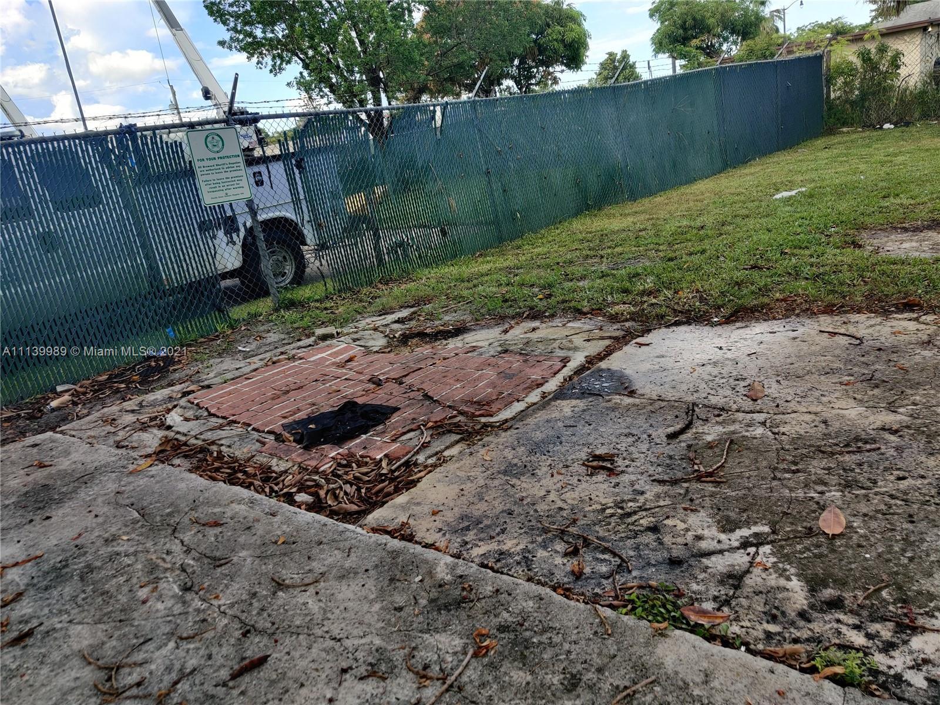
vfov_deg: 51.4
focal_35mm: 27
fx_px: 733
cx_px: 470
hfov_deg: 65.3
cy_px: 352
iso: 100
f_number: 1.65
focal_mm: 4.75
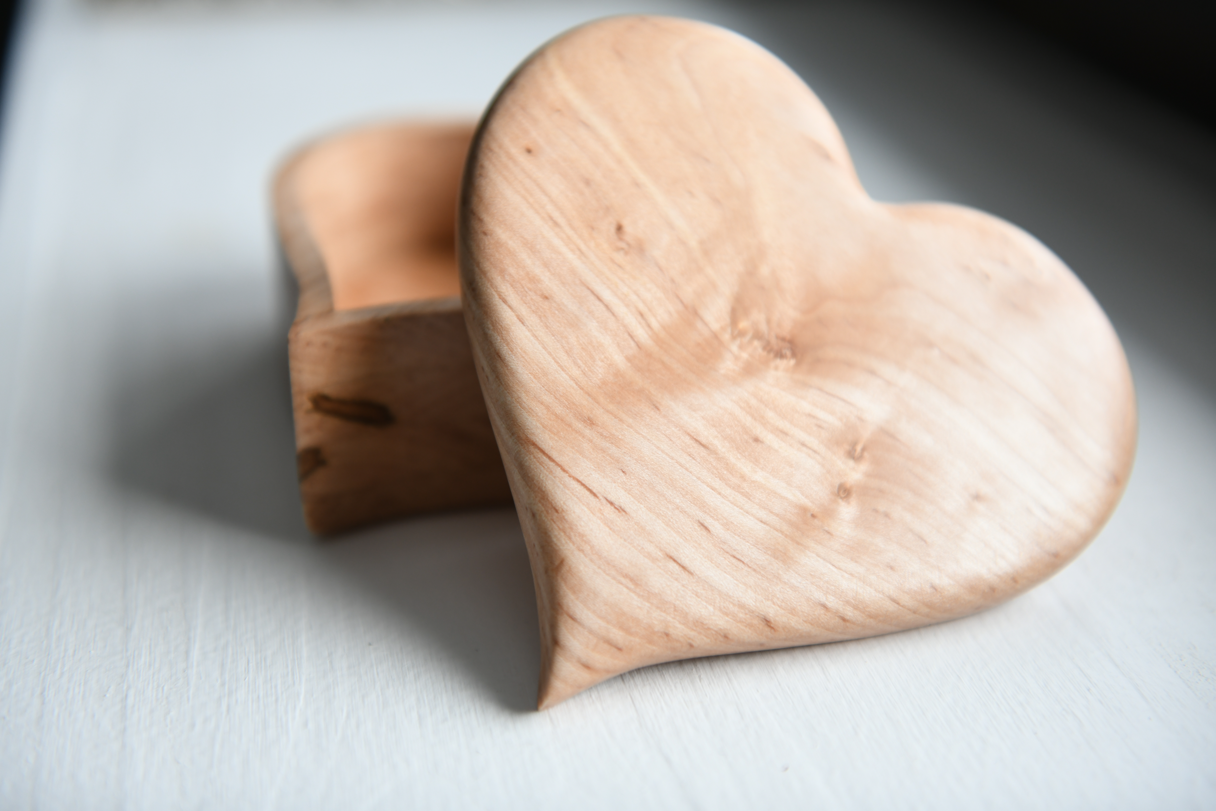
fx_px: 1621
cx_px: 608
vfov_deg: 28.1
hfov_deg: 41.1
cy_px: 406
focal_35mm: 48
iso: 400
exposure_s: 1/200
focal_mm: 48
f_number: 2.8
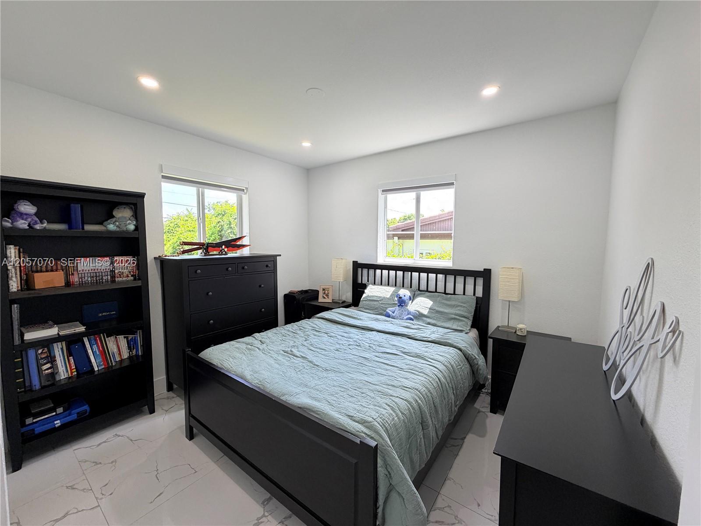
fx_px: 284
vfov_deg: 85.7
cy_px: 263
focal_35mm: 14
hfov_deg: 102.1
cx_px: 350
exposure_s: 1/120
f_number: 2.2
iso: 125
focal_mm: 2.22
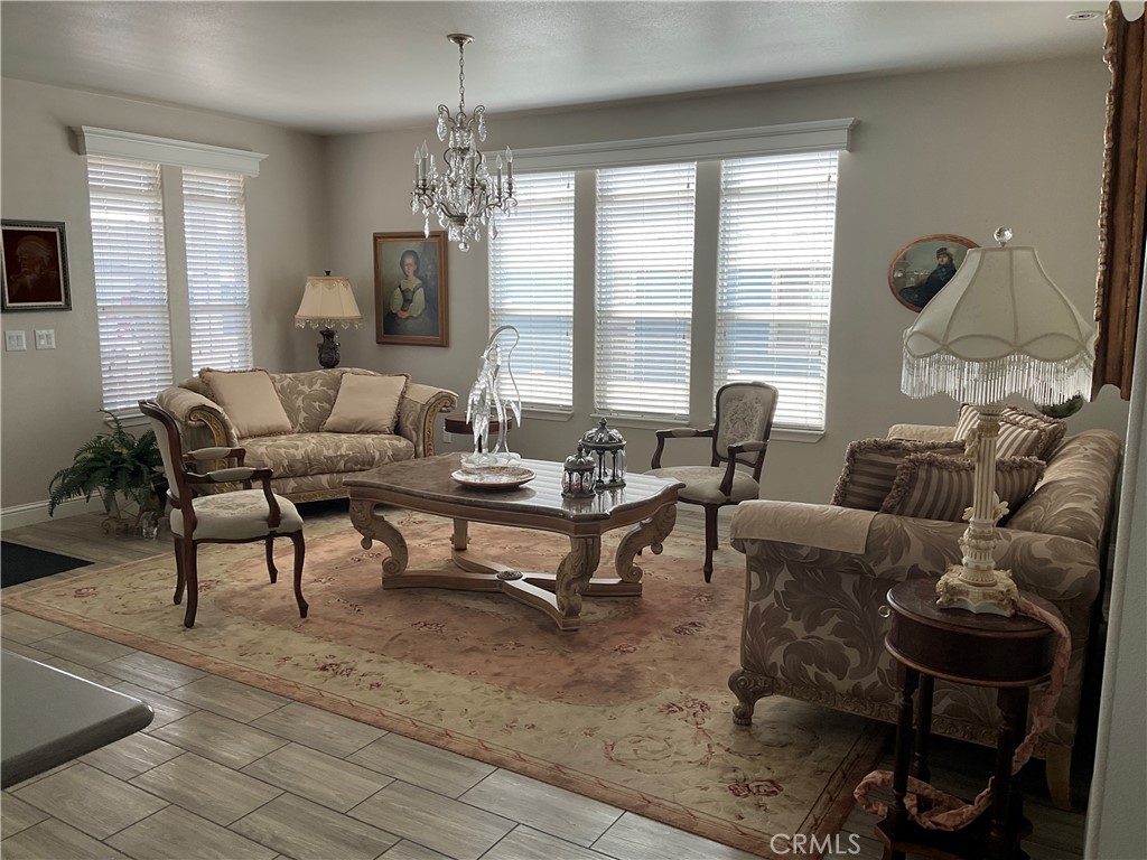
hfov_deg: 61.7
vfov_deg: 48.2
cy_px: 430
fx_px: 961
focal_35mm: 29
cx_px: 574
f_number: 1.8
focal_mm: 3
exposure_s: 1/120
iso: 40
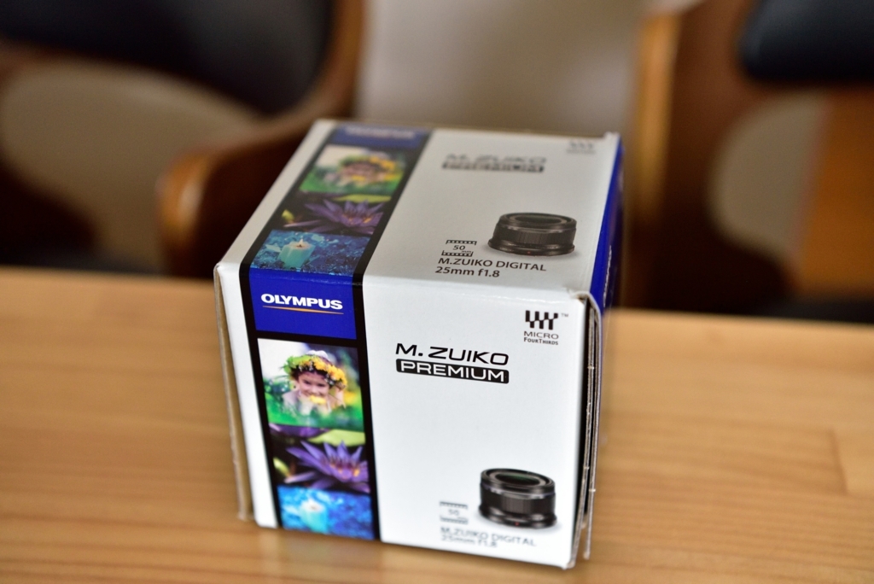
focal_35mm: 48
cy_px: 292
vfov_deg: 28.1
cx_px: 437
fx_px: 1166
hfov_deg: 41.1
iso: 2000
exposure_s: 1/80
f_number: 3.5
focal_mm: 48
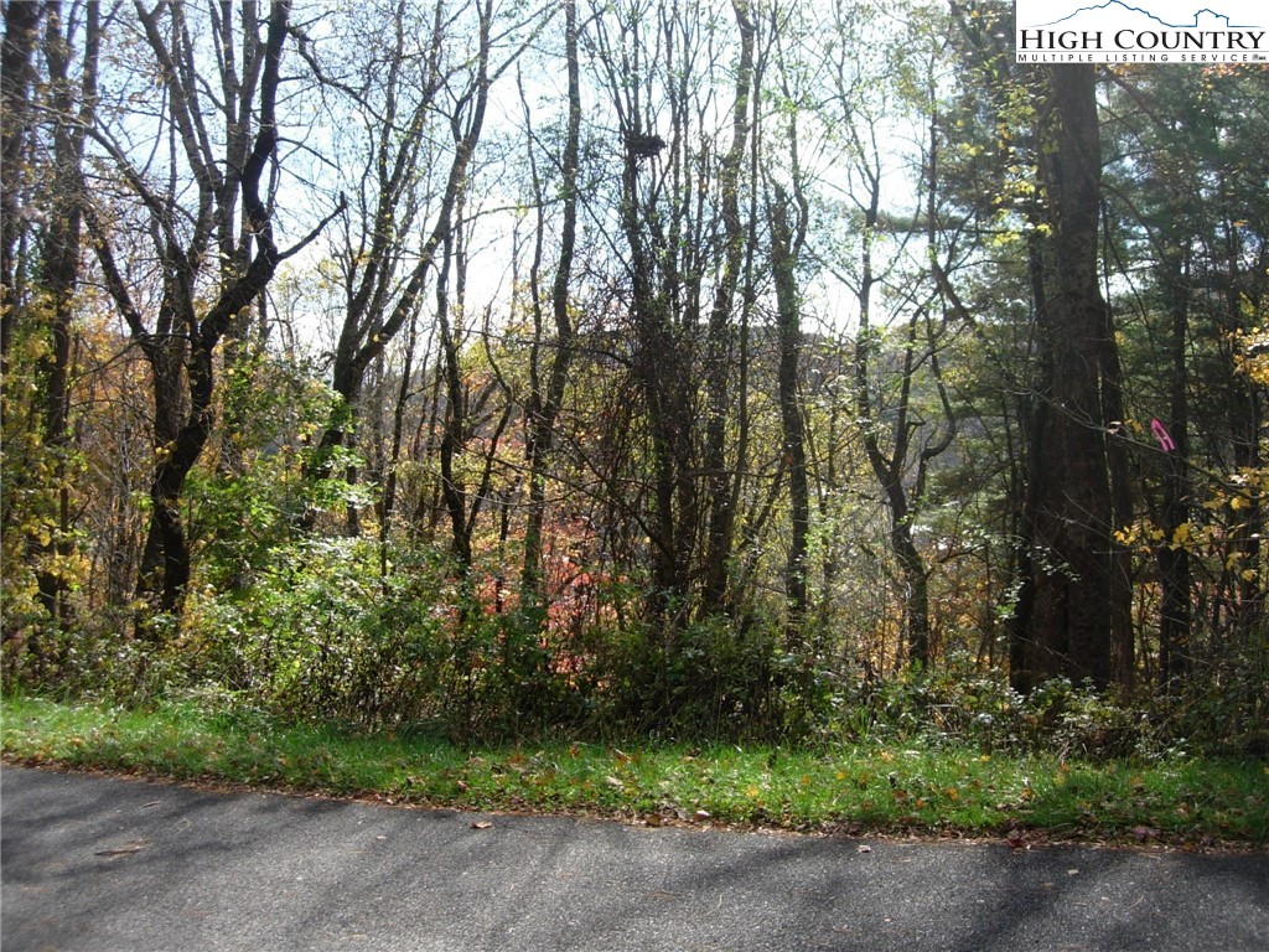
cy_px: 476
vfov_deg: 37.7
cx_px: 634
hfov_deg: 49.0
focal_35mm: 38
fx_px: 1393
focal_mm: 7.8
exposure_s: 1/683
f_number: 2.8
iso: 64
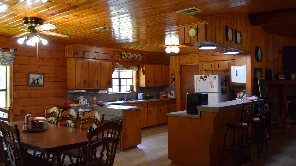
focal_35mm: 32
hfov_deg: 61.0
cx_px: 147
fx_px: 251
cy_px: 81
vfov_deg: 36.7
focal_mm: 20
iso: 450
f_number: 4
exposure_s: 1/60
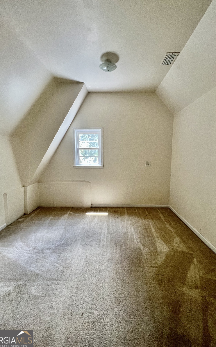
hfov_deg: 78.6
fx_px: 132
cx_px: 112
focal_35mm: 14
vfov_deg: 105.3
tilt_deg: -6.1
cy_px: 172
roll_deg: +0.4
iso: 125
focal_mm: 1.57
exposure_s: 1/60
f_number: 1.8
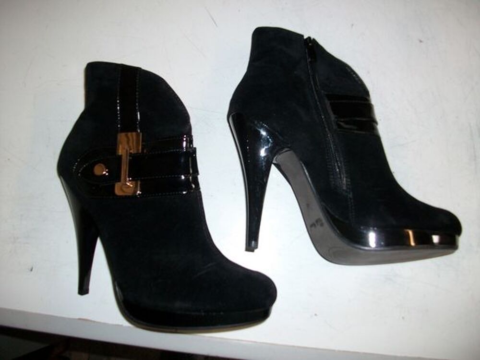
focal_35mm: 32
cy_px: 180
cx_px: 240
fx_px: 444
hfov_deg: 56.8
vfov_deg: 44.2
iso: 125
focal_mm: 5.7
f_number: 2.9
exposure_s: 1/40
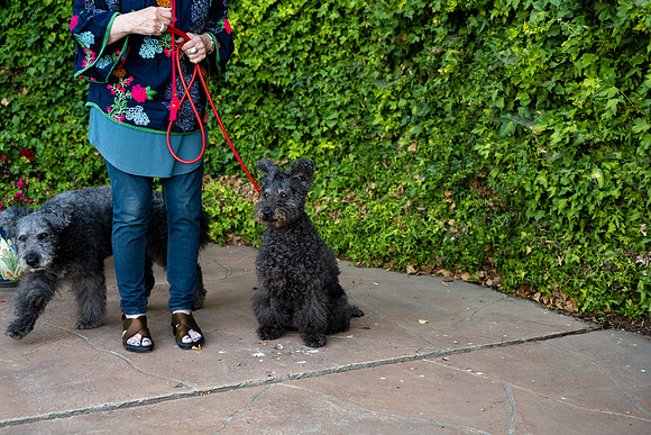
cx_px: 326
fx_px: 723
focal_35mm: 40
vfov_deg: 33.4
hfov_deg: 48.4
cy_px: 218
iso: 800
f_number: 4
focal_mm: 40
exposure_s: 1/320
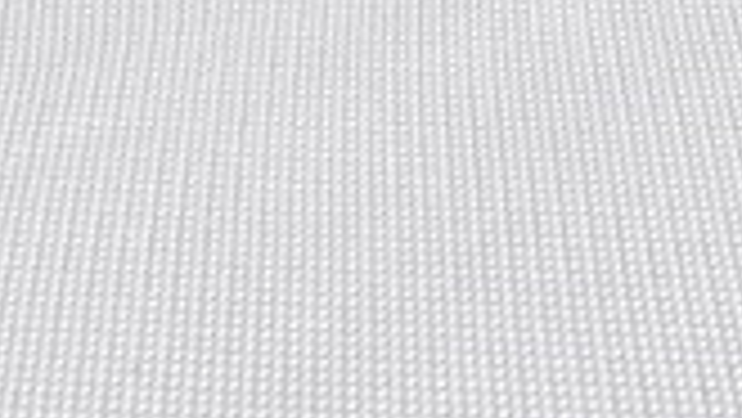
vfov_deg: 6.7
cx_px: 2433
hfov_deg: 10.2
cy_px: -1443
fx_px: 2441
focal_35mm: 124
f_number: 16
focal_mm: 15
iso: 250
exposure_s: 1/200
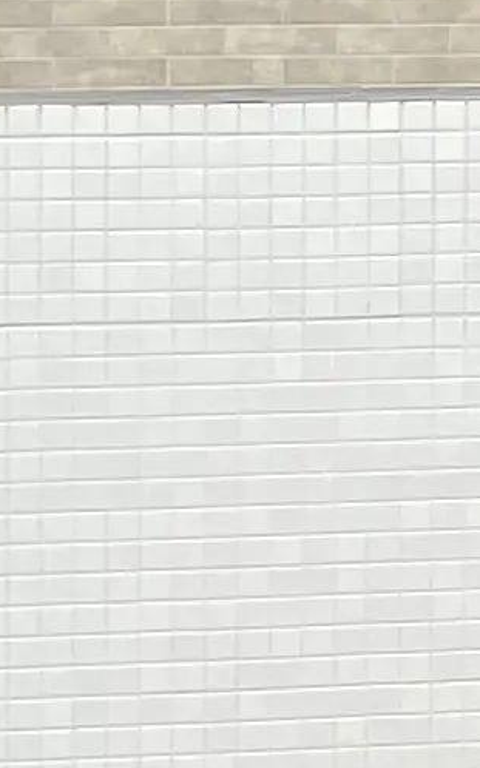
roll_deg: -0.5
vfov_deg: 9.3
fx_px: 4670
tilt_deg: -1.3
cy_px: -205
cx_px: 1885
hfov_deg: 5.2
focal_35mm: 223
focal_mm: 5.7
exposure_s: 1/11364
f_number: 1.5
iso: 50
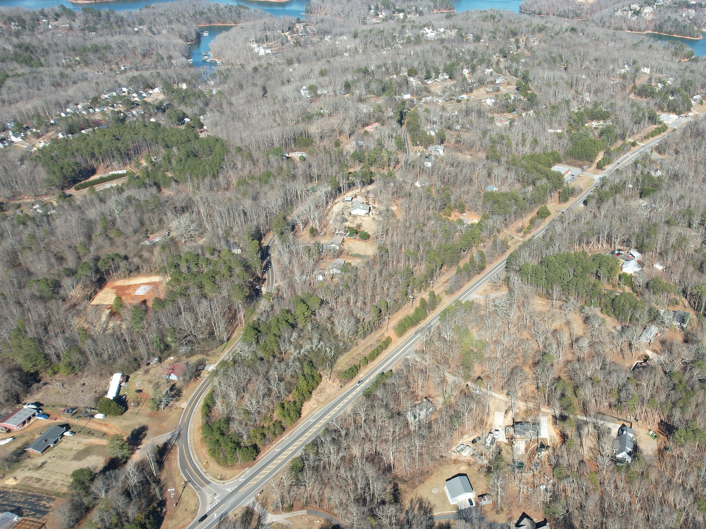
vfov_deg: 42.9
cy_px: 293
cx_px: 496
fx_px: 673
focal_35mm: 33
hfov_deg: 53.7
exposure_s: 1/320
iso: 100
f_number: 2.8
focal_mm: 8.38
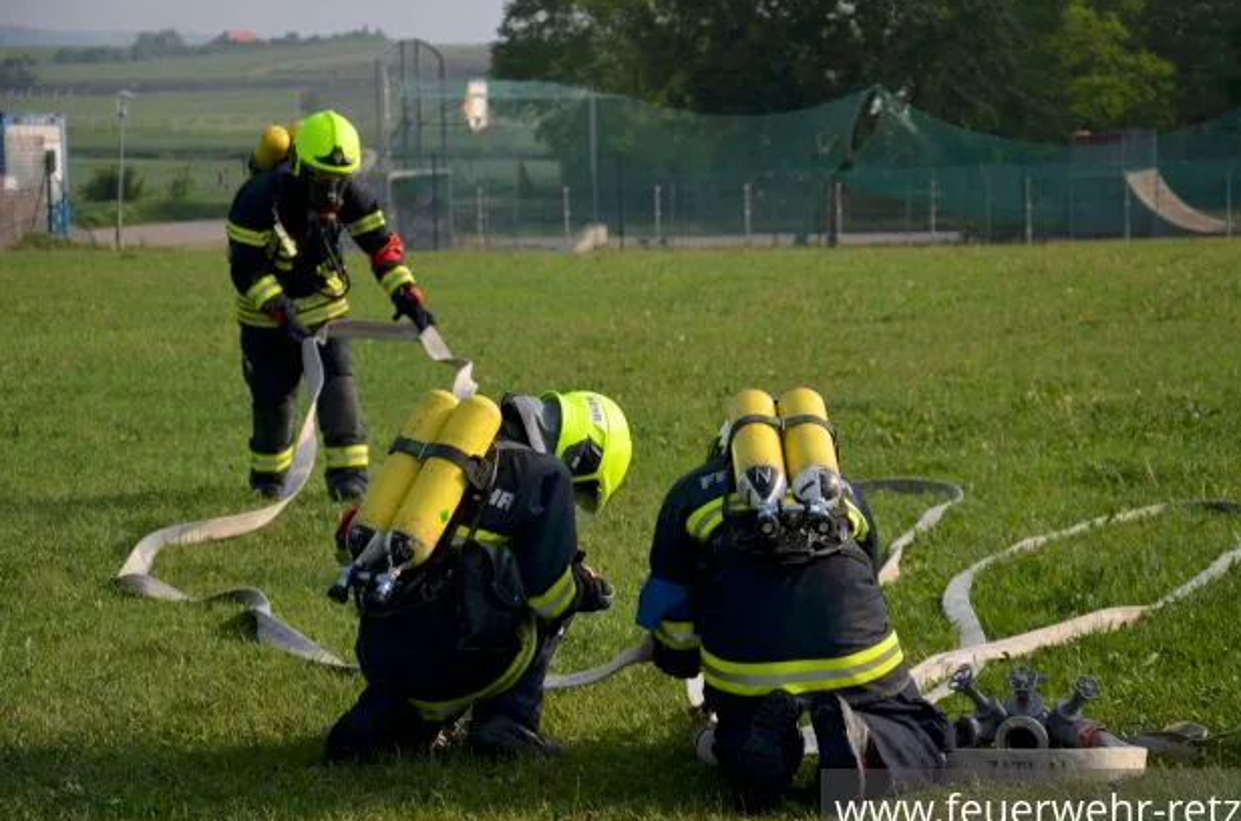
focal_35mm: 119
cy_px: 423
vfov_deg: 11.5
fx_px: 4075
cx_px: 652
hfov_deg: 17.3
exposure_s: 1/1600
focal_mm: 75
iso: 400
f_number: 6.3
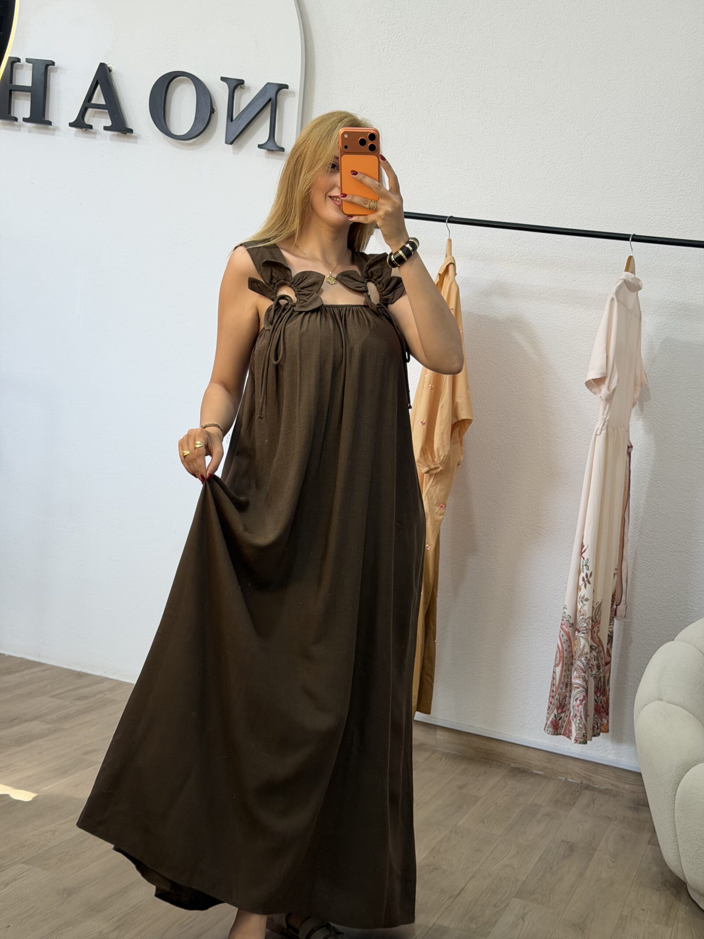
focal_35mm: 48
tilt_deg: -24.2
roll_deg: -7.8
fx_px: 1302
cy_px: 470
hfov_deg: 30.3
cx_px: 352
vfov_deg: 39.7
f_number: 1.78
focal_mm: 6.76
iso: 80
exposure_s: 1/102
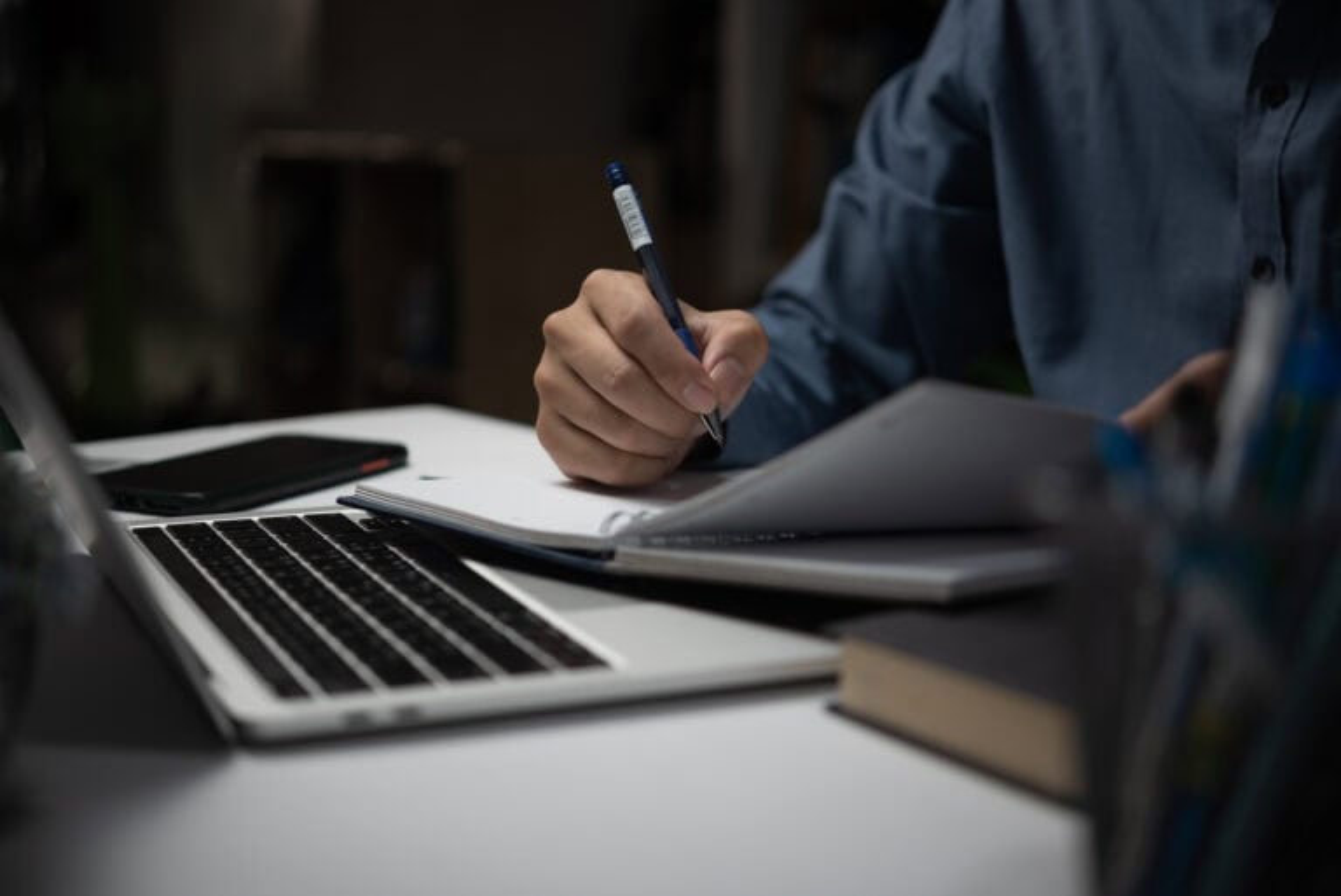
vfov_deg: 22.7
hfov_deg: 33.4
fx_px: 2236
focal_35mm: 60
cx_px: 670
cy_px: 448
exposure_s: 1/60
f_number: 2.8
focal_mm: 60
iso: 100
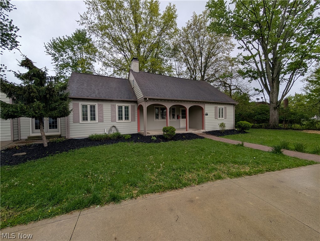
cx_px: 160
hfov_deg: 110.5
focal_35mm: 12
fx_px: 111
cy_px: 120
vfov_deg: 94.6
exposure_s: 1/1147
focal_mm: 2.02
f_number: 1.7
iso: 50
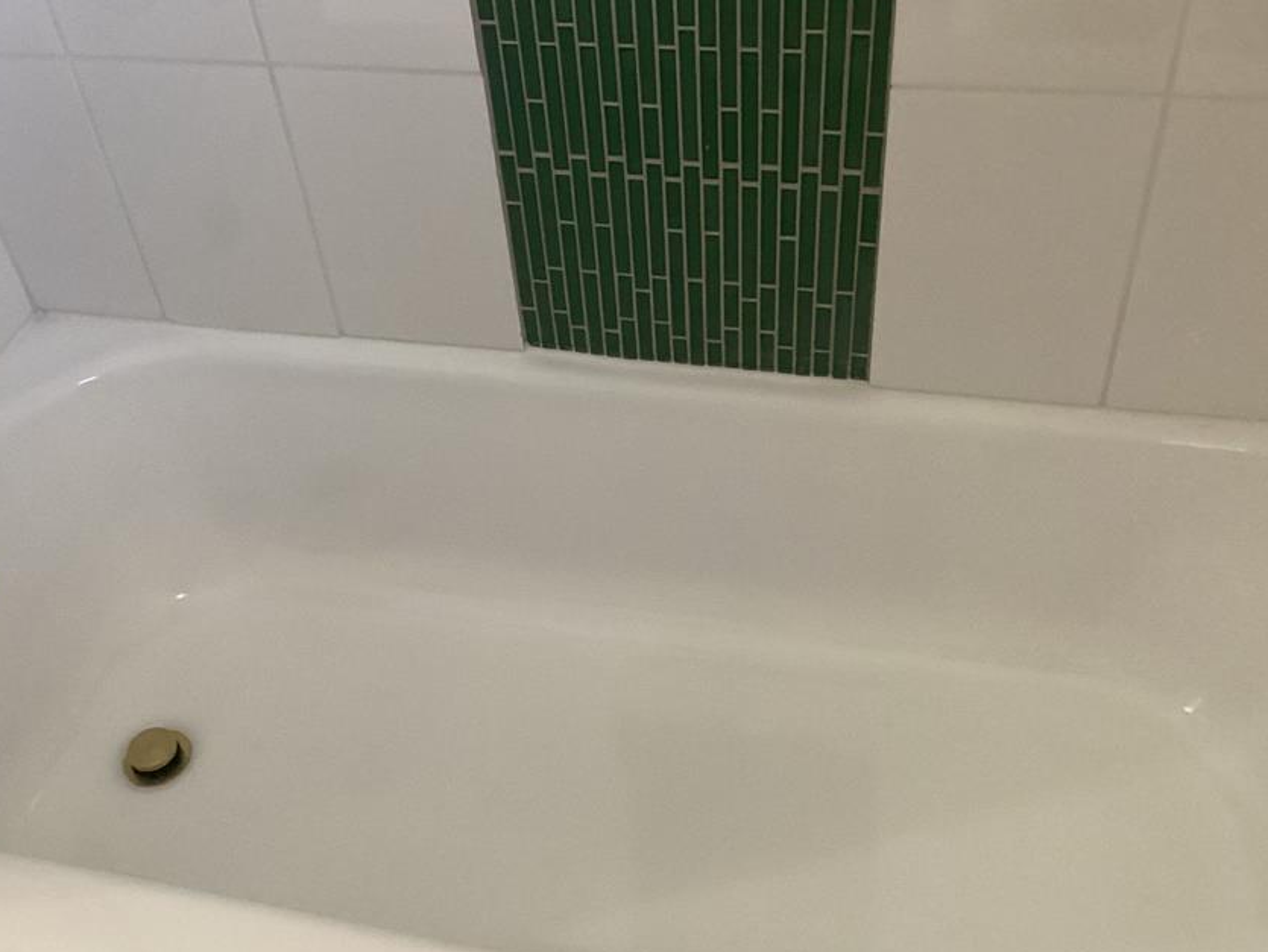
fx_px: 1393
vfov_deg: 37.7
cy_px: 474
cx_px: 542
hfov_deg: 48.8
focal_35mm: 38
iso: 320
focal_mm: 3.3
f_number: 2.4
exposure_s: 1/40
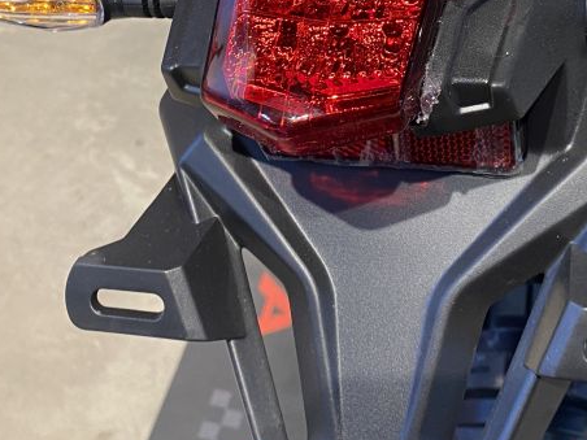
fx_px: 1034
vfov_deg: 22.8
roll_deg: -11.6
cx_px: 444
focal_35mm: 61
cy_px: -29
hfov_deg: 31.1
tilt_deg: -35.8
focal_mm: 4.25
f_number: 1.8
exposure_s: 1/50
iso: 160
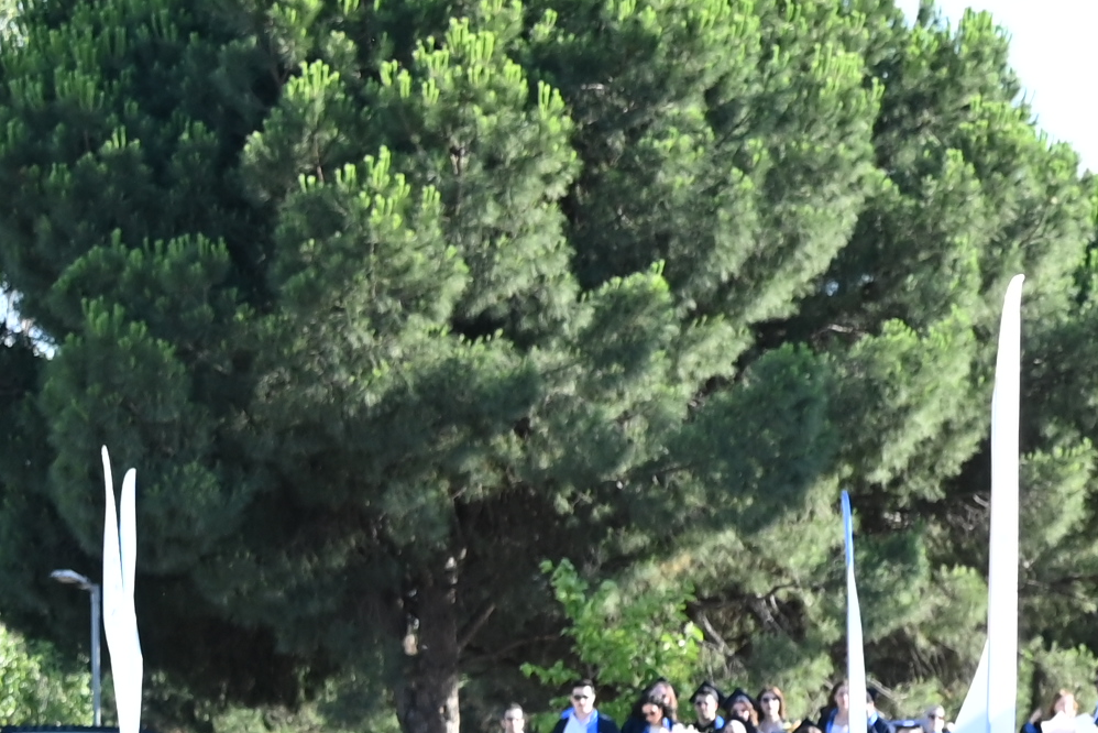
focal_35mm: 235
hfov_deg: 8.3
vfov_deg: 5.8
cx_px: 2306
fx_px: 7169
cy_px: 1072
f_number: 5
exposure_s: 1/500
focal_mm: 52
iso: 400
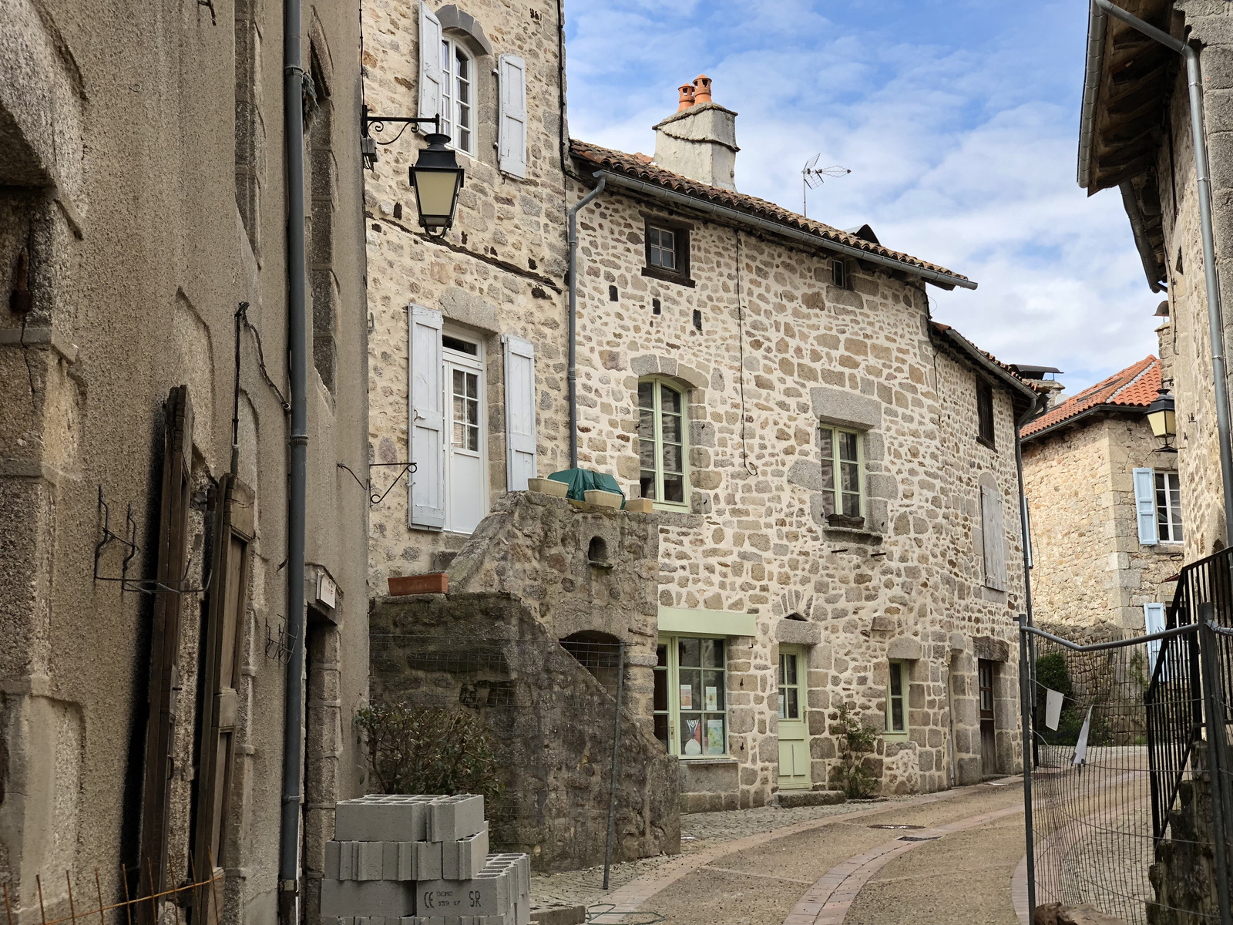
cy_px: 462
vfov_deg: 28.0
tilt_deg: +10.1
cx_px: 616
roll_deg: +2.9
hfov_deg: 36.8
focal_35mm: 52
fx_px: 1852
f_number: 2.4
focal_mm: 6
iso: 16
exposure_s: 1/510
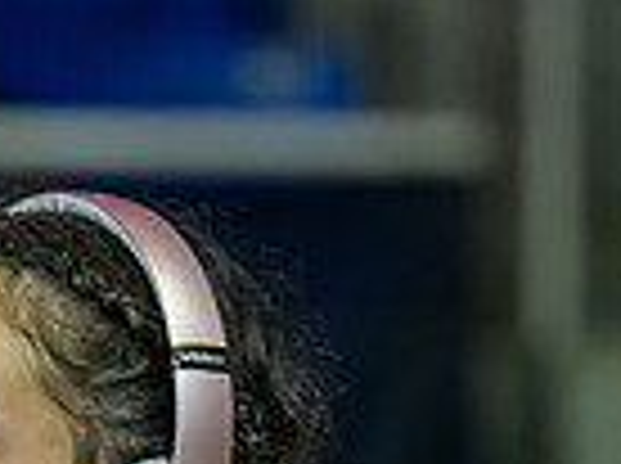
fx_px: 11318
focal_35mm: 632
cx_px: -224
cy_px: 906
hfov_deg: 3.1
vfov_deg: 2.3
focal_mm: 120
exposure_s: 1/800
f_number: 2.8
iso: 2000
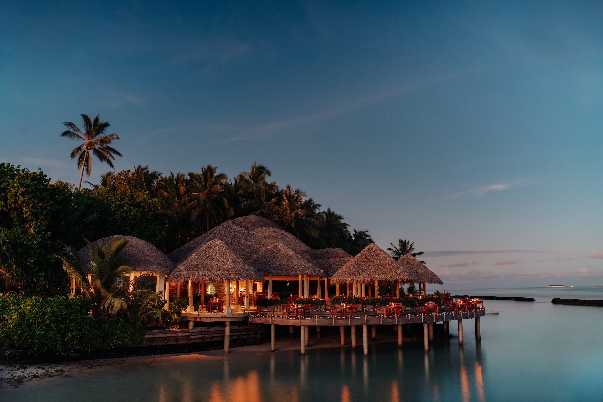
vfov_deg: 46.4
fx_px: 469
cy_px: 201
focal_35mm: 28
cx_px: 302
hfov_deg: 65.5
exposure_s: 30
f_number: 5
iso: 200
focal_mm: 28
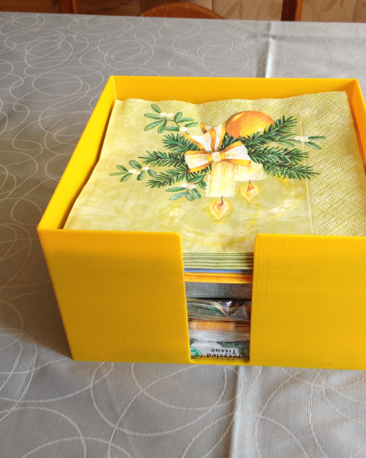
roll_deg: +0.3
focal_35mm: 46
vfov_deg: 40.3
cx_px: 229
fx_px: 623
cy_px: 231
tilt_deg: -41.0
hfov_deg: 32.6
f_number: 2.4
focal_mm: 4.28
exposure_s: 1/30
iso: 50
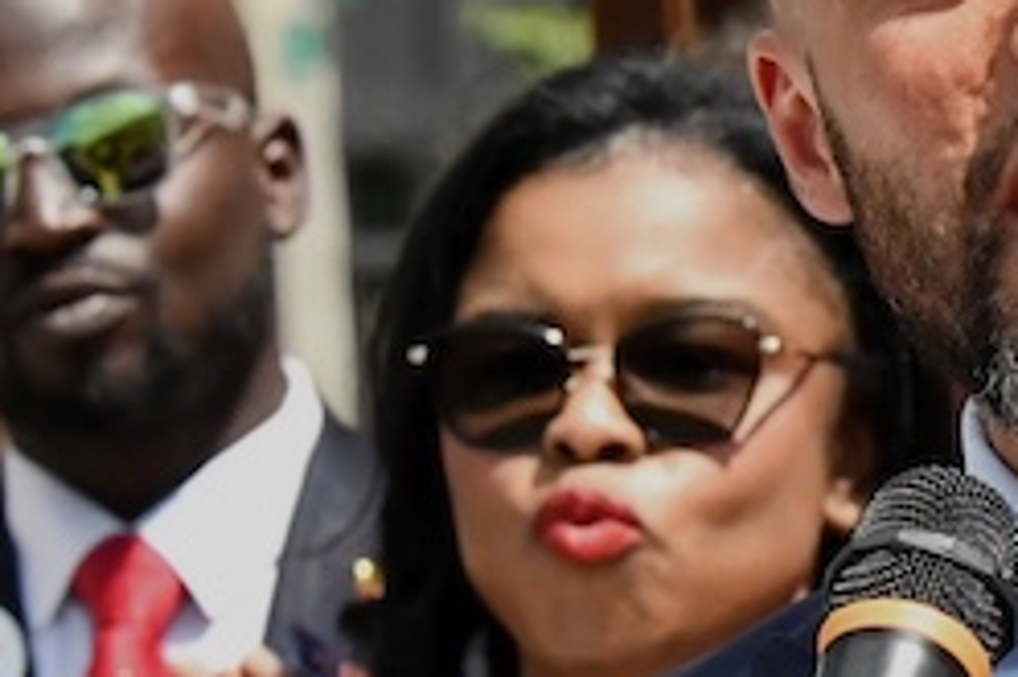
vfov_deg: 2.8
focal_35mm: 498
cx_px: 1080
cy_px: 74
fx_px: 14073
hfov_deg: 4.1
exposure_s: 1/5000
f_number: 8
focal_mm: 86
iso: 3200
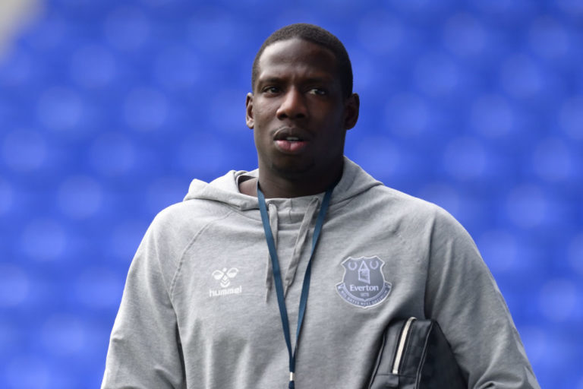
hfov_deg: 5.2
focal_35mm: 400
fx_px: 6477
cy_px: 194
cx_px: 292
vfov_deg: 3.4
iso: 2500
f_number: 4.5
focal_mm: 400
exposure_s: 1/4000
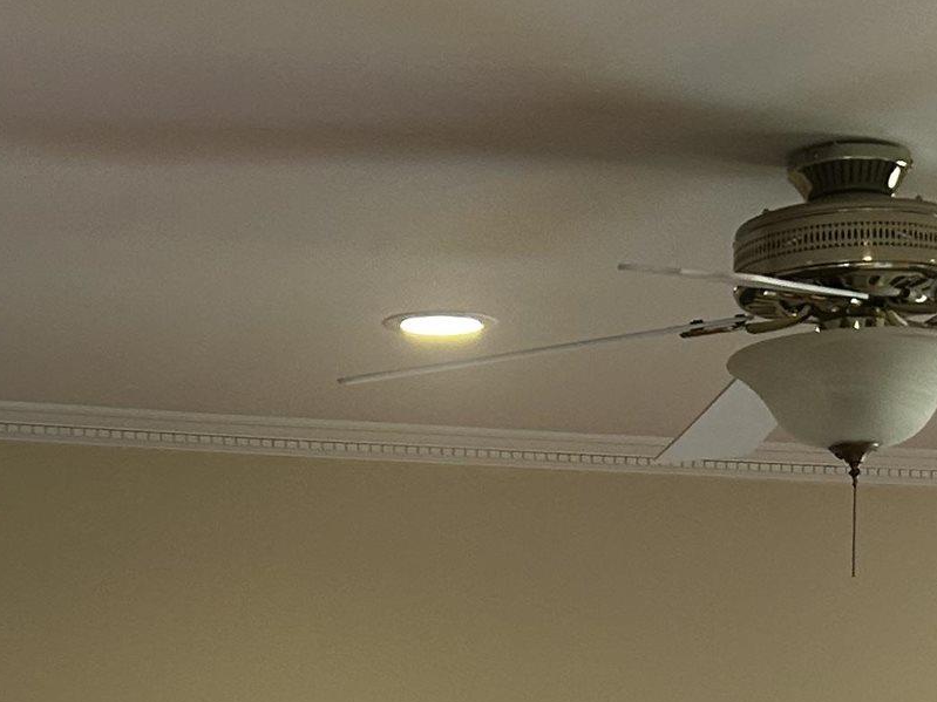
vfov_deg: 13.9
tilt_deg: -2.5
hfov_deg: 19.6
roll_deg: -1.0
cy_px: 1047
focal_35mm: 100
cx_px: 551
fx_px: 2706
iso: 125
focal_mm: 5.7
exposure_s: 1/120
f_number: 1.5
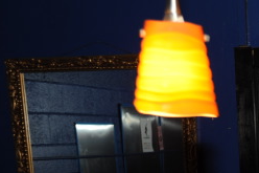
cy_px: 258
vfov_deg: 14.2
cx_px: 362
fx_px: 647
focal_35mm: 90
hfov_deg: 20.2
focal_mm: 26
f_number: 3.5
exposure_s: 1/30
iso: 200
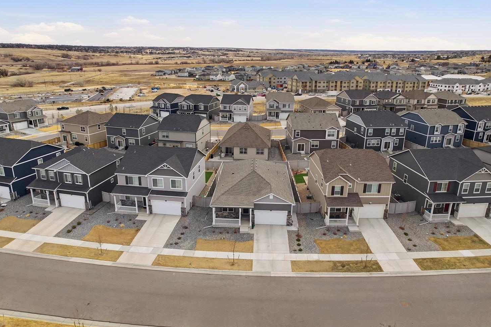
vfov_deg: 53.1
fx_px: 327
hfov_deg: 73.8
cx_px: 244
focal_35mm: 24
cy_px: 161
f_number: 2.8
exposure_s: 1/160
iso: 100
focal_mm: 8.4
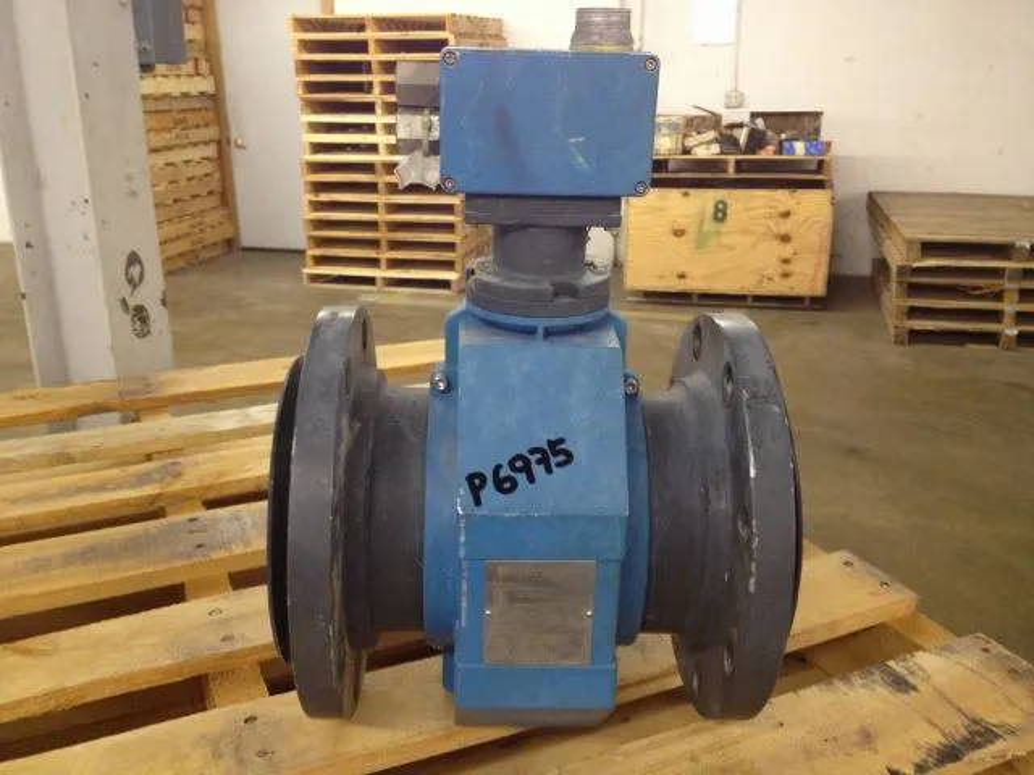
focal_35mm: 35
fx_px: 1045
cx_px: 517
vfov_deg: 40.7
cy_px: 388
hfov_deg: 52.6
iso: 200
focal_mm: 4.28
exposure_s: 1/20
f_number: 2.4
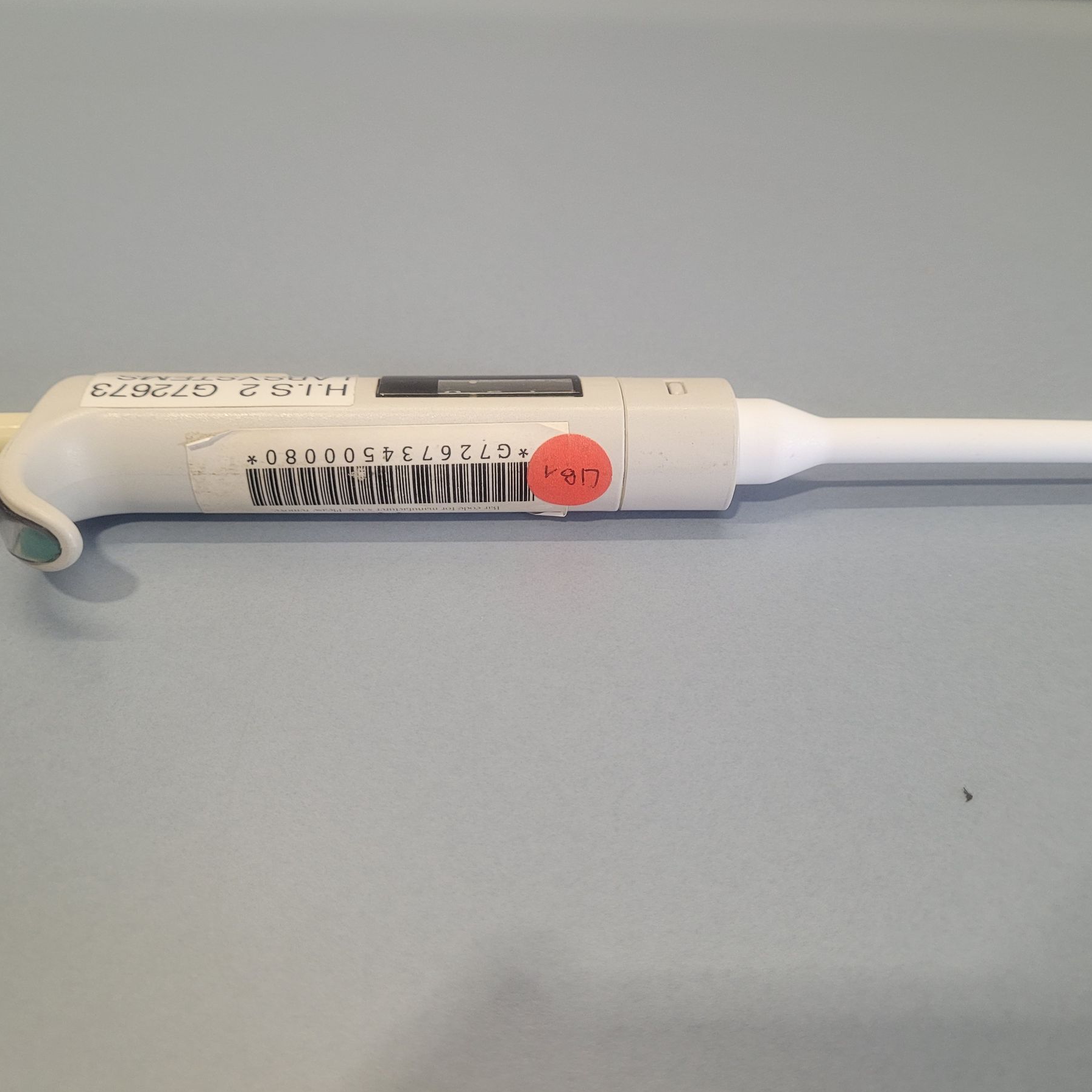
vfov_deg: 52.5
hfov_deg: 52.5
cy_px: 541
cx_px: 560
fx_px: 1106
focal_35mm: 31
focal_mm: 5.4
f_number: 1.8
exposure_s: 1/100
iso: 160
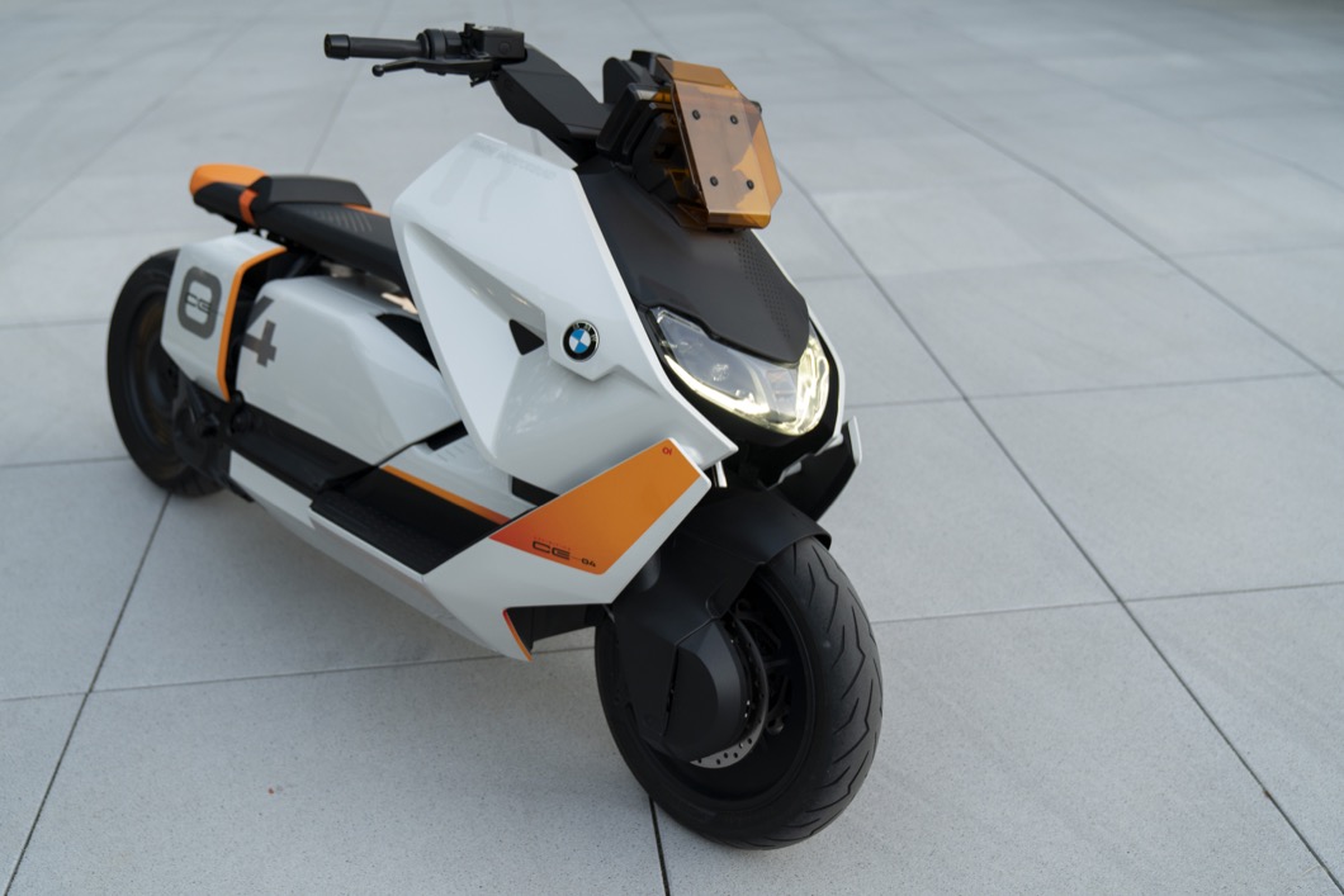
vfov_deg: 36.0
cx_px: 672
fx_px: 1381
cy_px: 448
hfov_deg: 51.9
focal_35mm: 37
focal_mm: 37
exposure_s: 1/100
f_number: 2.8
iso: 320
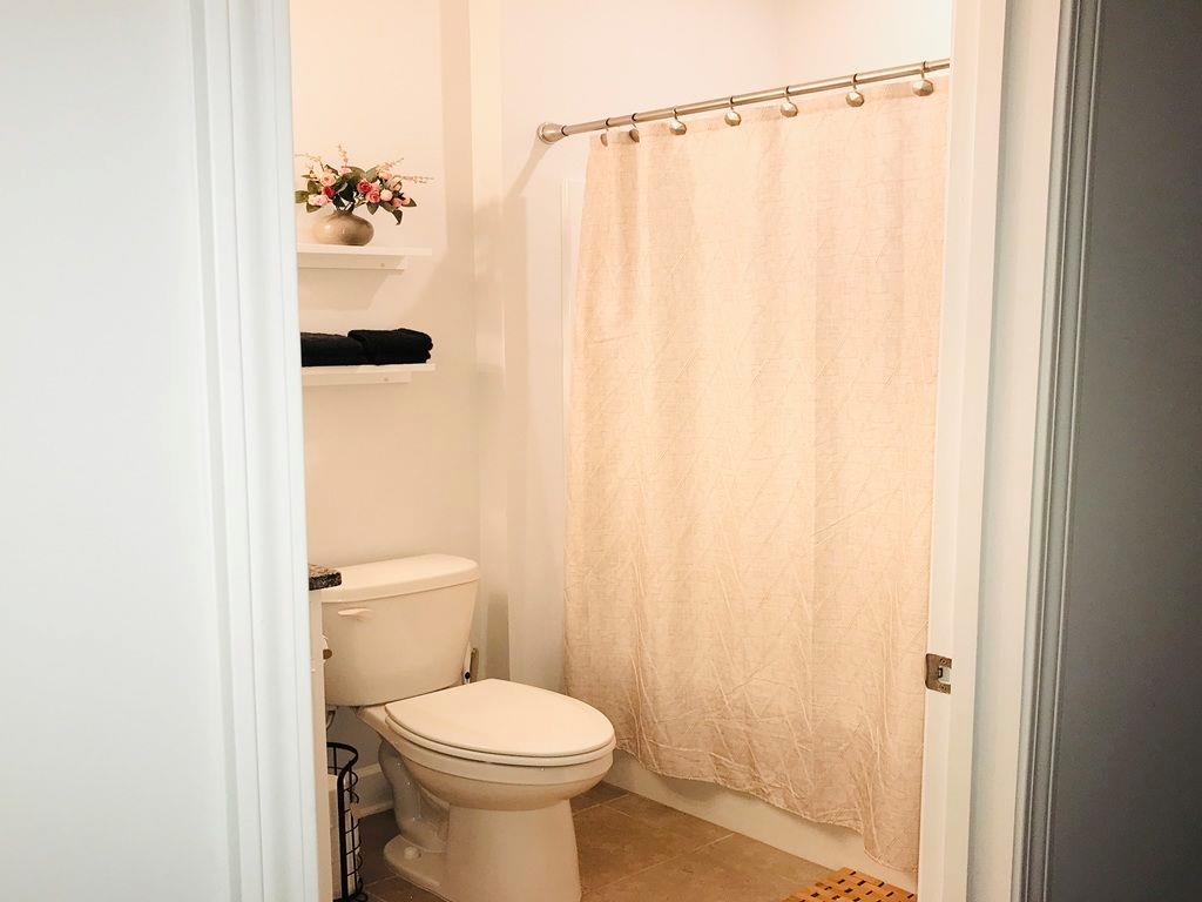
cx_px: 601
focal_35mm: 33
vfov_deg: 42.9
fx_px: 1146
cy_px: 451
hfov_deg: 55.4
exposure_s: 1/49
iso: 20
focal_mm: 3.99
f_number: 1.8
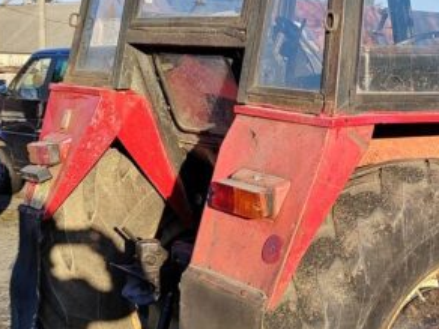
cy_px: 150
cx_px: 392
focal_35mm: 71
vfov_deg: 20.7
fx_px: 900
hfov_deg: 26.5
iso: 100
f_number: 1.9
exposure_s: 1/954
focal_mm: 5.52
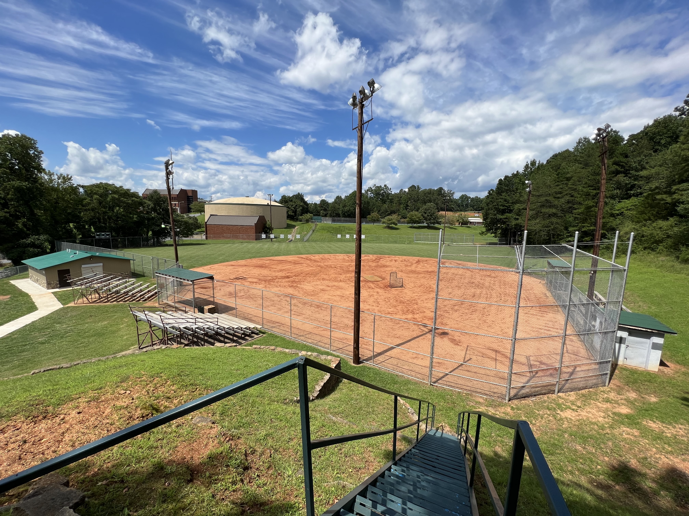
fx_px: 259
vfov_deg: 89.9
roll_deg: -0.9
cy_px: 258
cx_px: 344
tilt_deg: -8.3
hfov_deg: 106.2
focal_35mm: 13
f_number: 1.8
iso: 32
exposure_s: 1/2096
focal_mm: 1.57
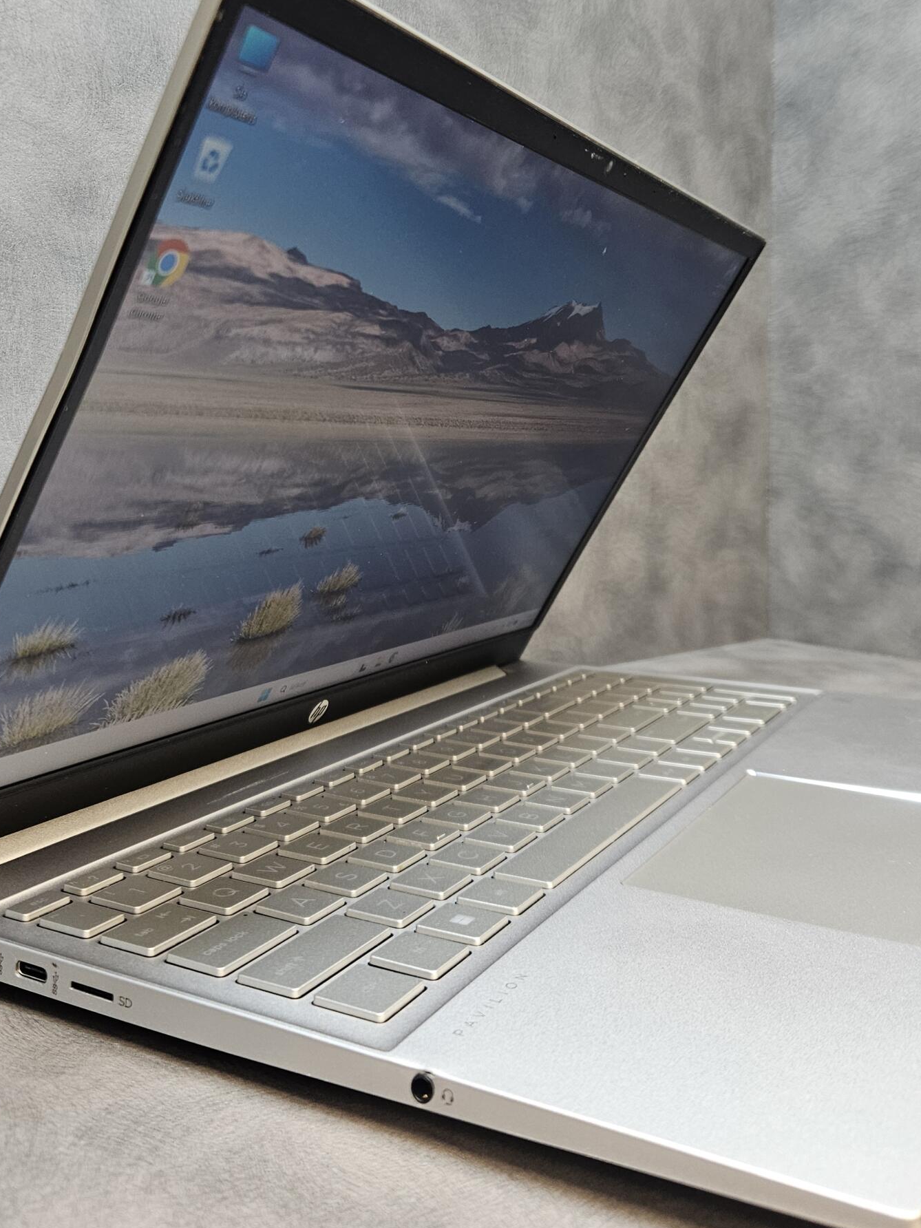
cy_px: 527
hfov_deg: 42.9
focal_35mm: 33
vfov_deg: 55.1
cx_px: 441
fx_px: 1171
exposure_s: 1/100
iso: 200
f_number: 1.8
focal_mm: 5.4
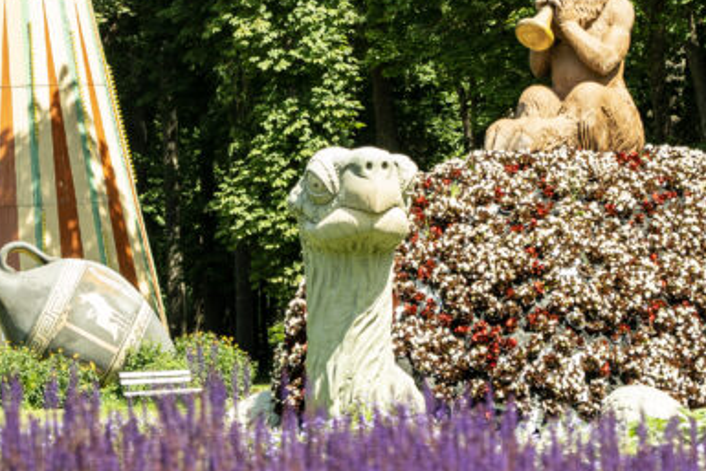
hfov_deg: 7.4
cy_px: 175
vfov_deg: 4.9
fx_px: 5473
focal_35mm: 279
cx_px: 398
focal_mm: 70
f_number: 3.5
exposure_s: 1/500
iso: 160
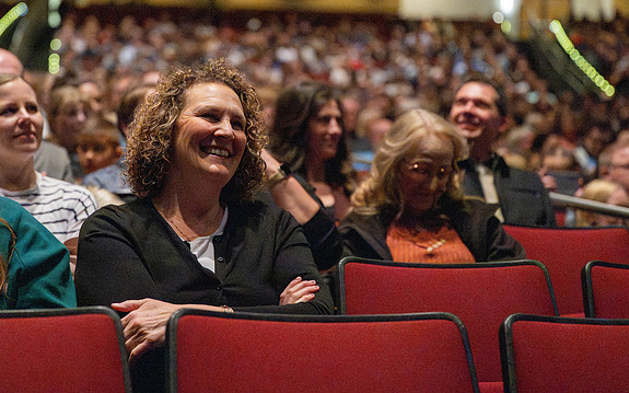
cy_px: 142
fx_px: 1662
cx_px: 255
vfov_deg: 13.5
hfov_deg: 21.4
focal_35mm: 97
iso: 20000
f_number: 2.8
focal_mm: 70
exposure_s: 1/320
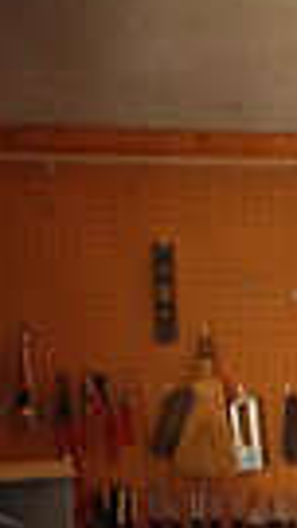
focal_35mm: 149
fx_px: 2085
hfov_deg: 8.0
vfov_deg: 14.0
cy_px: 643
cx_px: 438
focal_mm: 22
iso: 800
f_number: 3.8
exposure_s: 1/15
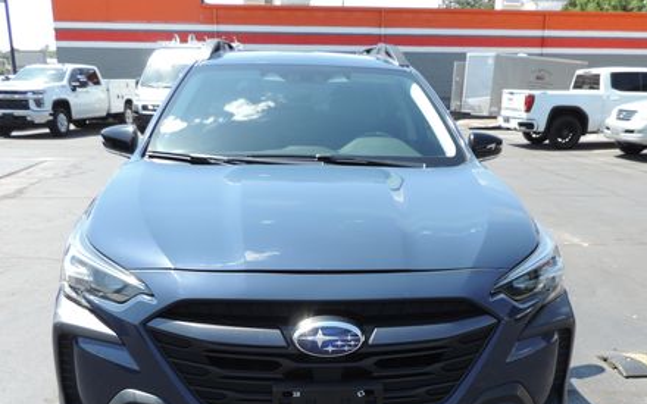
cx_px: 341
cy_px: 303
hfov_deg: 52.7
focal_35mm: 37
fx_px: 652
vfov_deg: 33.7
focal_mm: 4.3
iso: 80
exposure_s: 1/400
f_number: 3
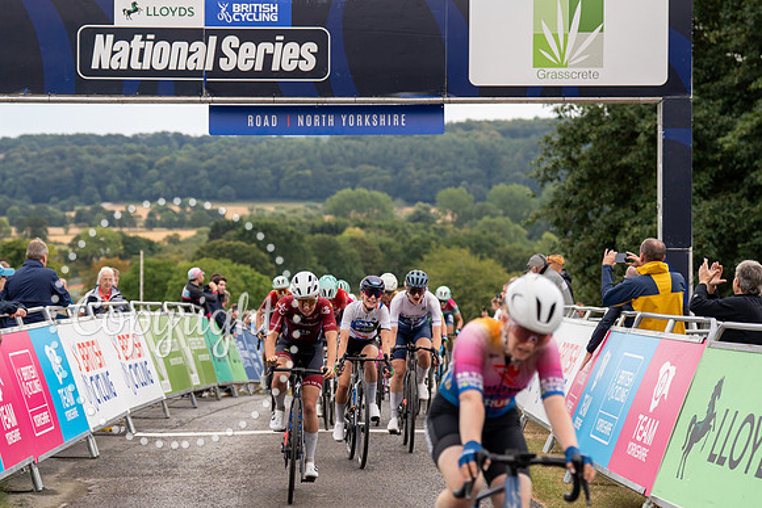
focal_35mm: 110
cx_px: 311
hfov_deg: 18.5
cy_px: 242
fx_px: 2336
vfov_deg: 12.4
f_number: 3.5
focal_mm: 91
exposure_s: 1/1000
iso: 250
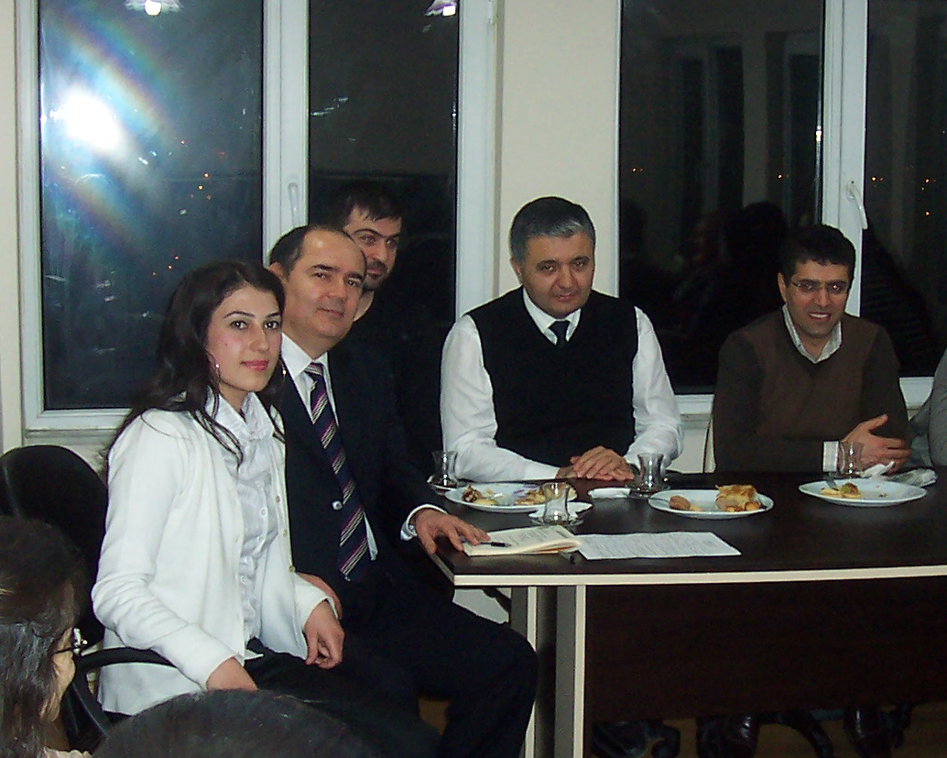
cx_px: 568
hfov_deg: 26.7
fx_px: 1990
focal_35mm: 71
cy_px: 466
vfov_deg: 21.5
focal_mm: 5.6
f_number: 2.8
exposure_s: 1/60
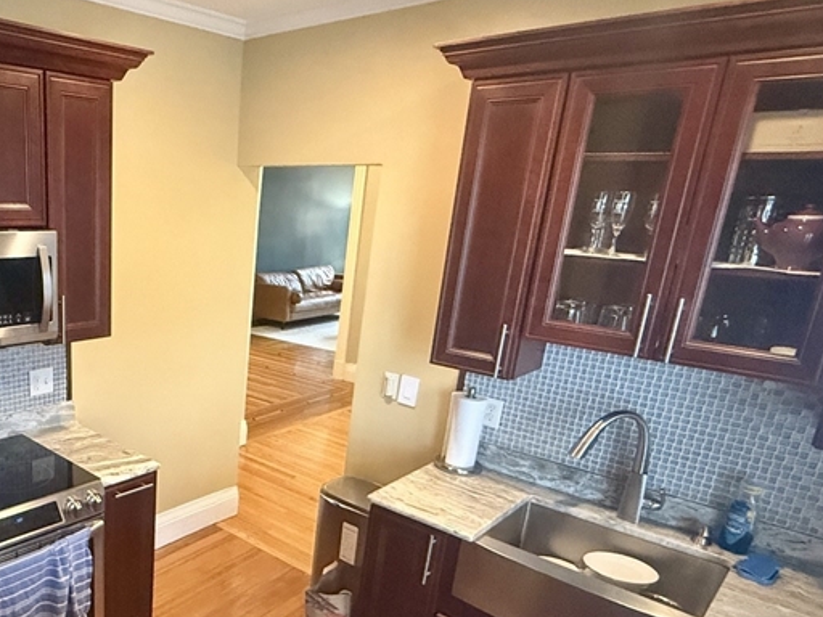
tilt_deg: -16.0
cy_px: 394
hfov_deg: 58.8
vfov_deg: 49.2
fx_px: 666
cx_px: 172
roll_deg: -1.9
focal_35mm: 28
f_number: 2.2
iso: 1250
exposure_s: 1/60
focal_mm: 2.22
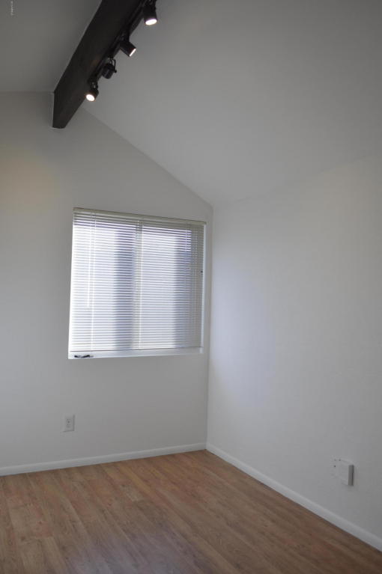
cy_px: 287
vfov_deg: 67.4
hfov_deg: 47.9
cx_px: 191
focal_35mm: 27
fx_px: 430
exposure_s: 1/160
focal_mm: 18
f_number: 3.5
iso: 200
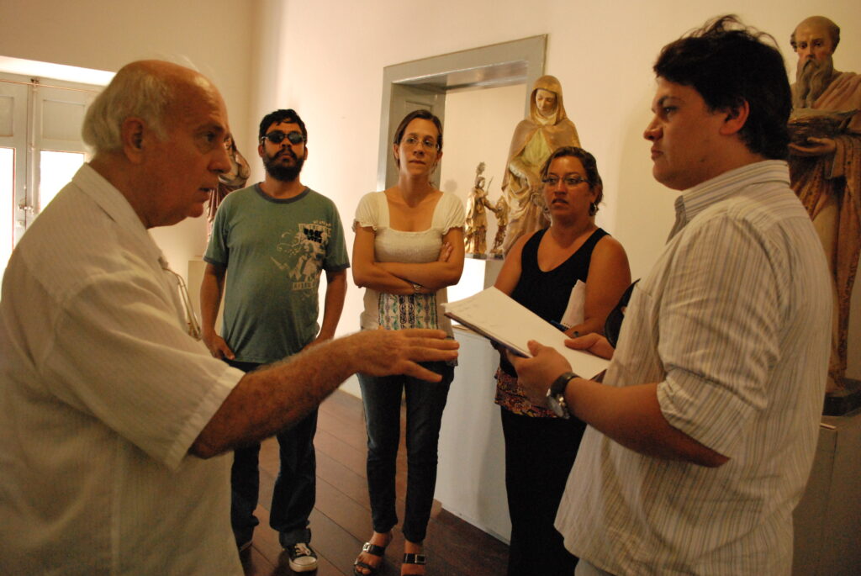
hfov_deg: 67.3
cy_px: 288
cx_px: 430
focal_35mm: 27
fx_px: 646
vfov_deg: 48.0
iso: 1600
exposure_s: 1/50
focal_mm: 18
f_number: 3.5
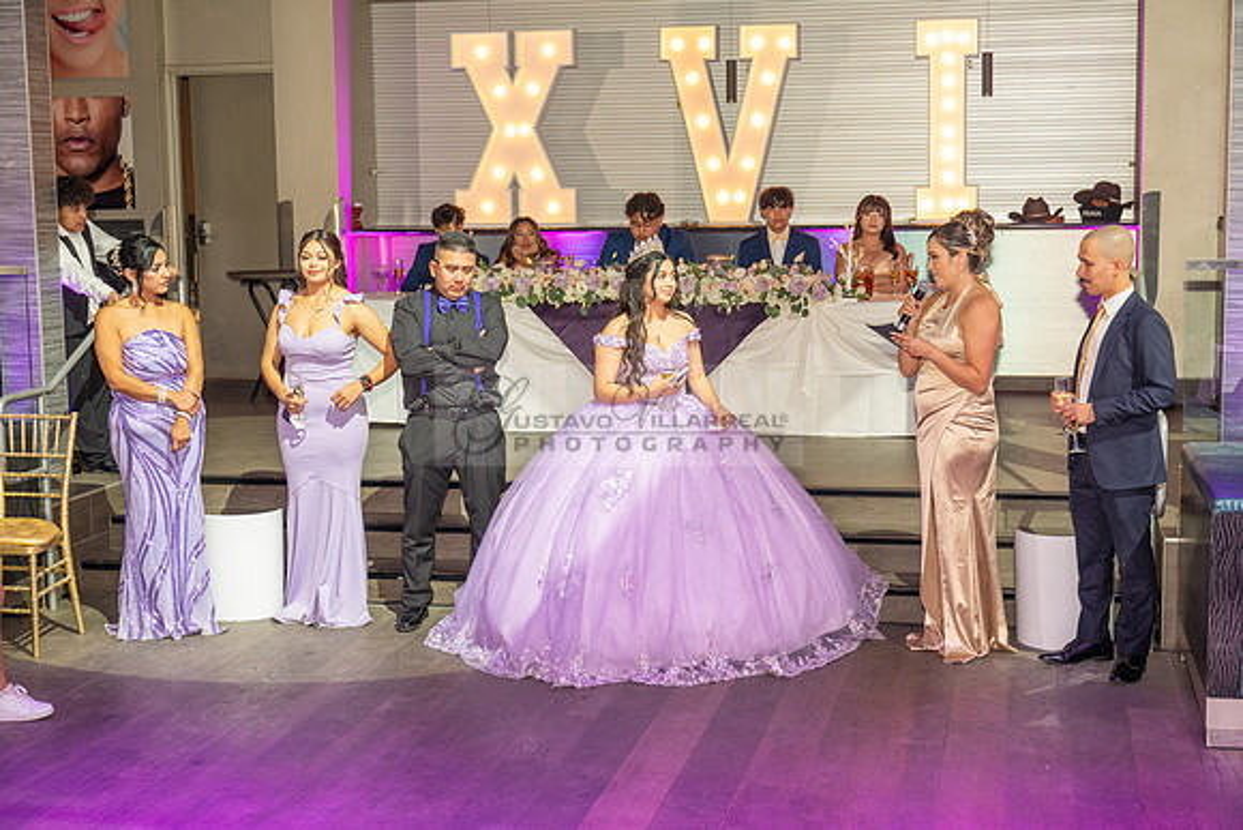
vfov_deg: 25.5
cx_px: 622
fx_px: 1830
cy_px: 415
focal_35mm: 53
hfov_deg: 37.5
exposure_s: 1/125
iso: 1000
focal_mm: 53
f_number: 4
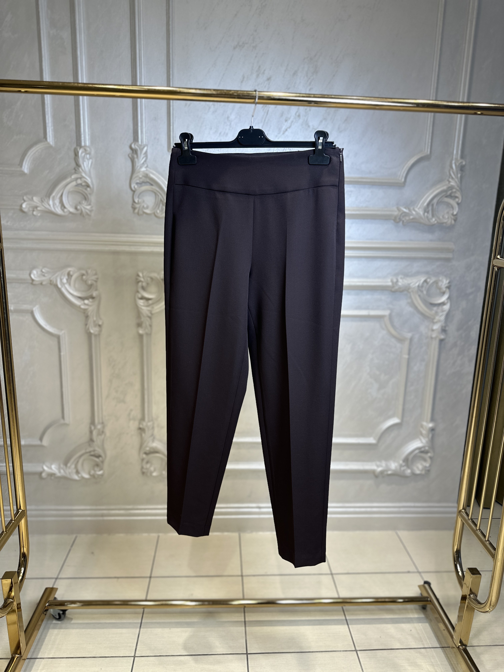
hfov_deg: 56.8
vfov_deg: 71.6
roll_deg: -1.5
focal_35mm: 24
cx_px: 252
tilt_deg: -11.7
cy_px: 336
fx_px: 466
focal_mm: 6.86
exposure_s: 1/173
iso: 64
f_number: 1.78
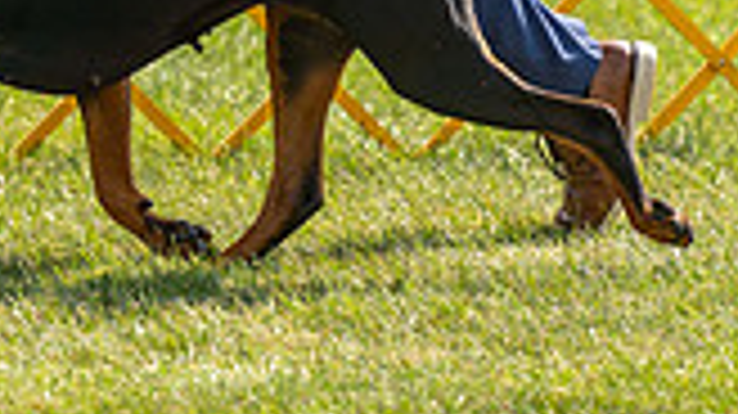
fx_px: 14530
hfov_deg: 2.9
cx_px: -238
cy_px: -376
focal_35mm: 743
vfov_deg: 1.6
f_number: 3.5
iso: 200
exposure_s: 1/1600
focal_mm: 200
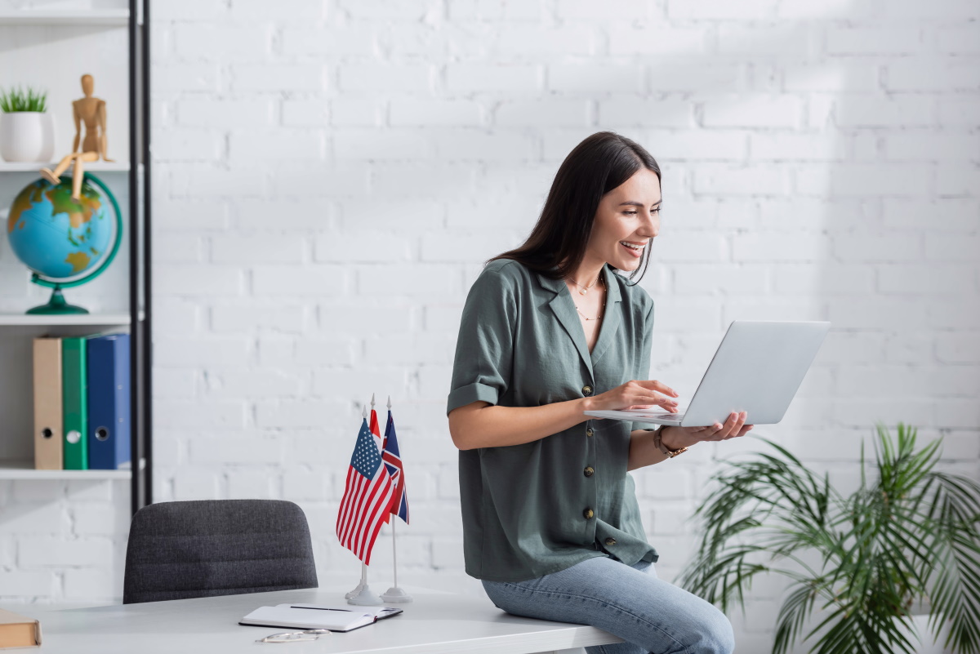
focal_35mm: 105
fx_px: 2859
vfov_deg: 13.1
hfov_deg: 19.4
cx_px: 490
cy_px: 327
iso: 80
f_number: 2.8
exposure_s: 1/200
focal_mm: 105
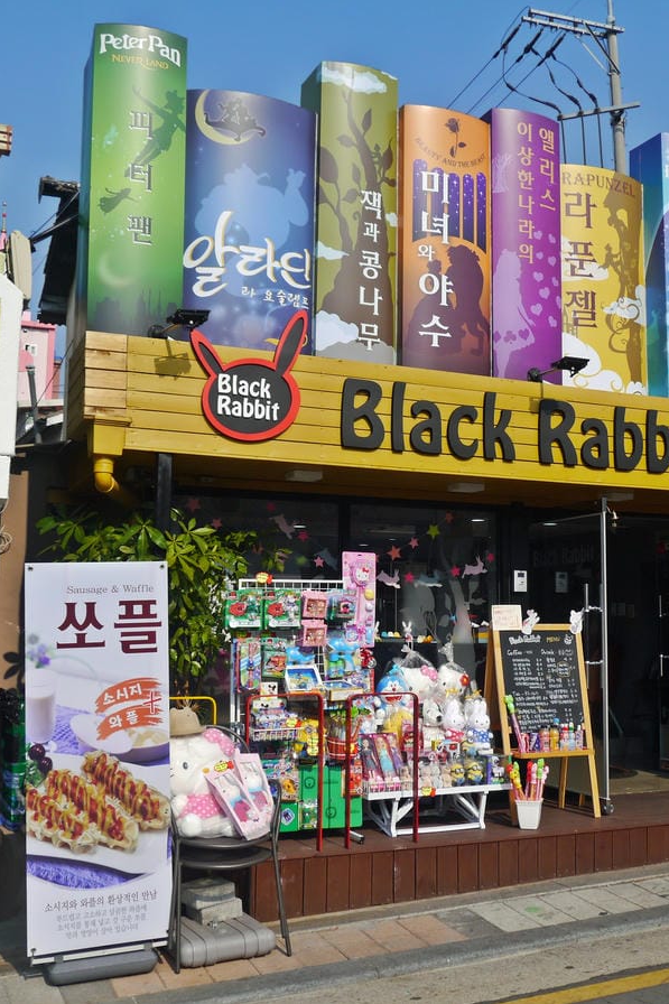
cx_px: 419
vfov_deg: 49.6
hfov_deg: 34.0
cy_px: 502
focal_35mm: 39
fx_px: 1087
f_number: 8
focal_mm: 14
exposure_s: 1/640
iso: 160
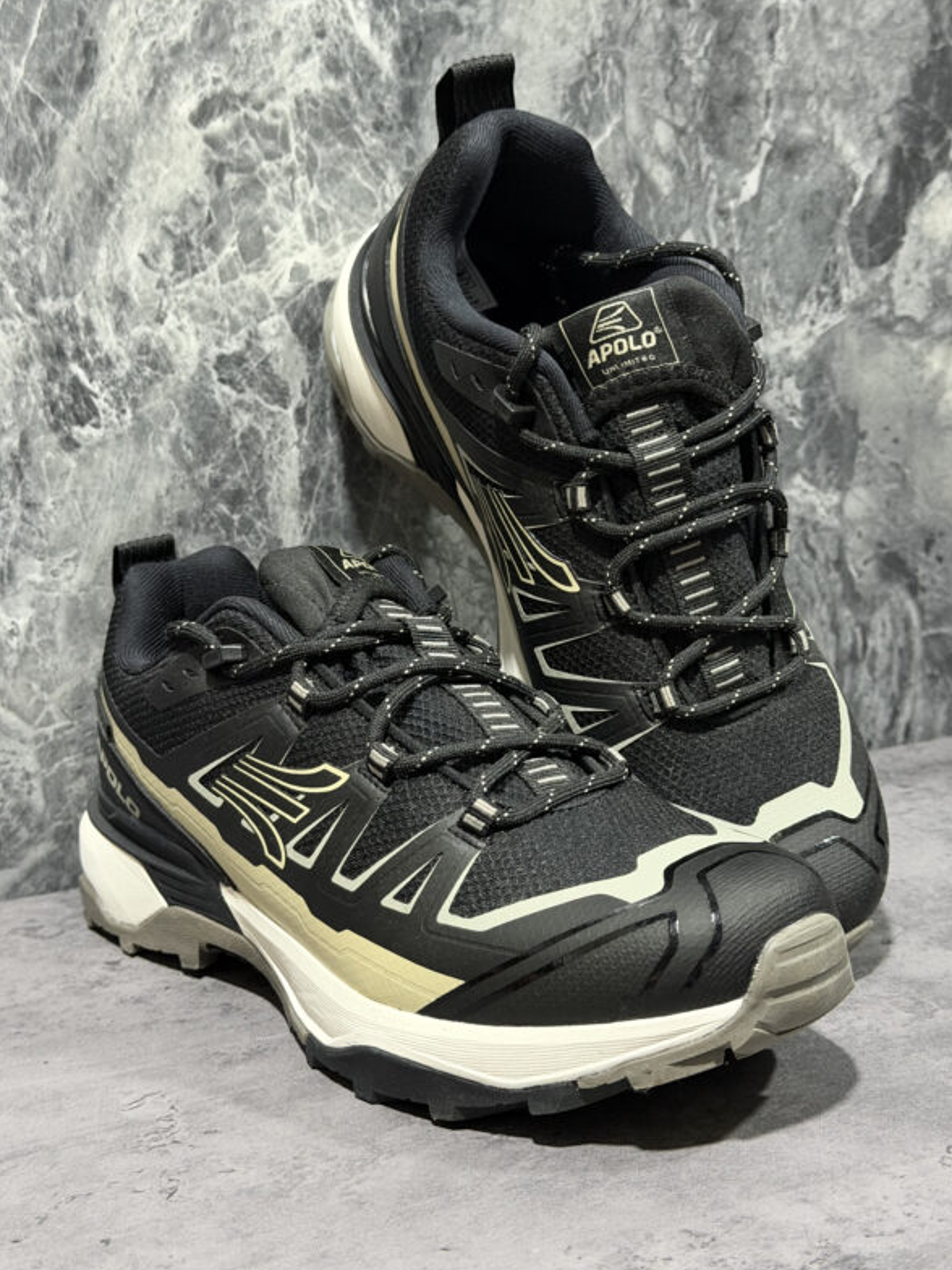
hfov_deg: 29.7
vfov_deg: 38.9
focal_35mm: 49
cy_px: 632
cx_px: 471
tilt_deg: -11.3
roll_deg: +1.7
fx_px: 1797
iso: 640
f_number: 1.78
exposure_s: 1/30
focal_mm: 6.76
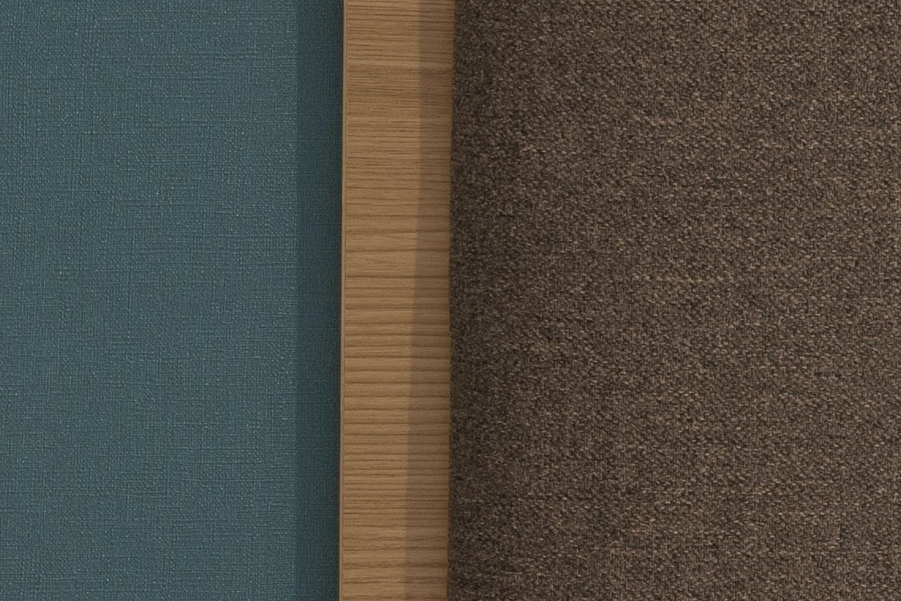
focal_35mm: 362
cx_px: 2207
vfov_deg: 3.8
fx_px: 9059
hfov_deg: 5.5
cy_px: 906
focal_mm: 50
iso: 64
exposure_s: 1/2.5
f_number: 8
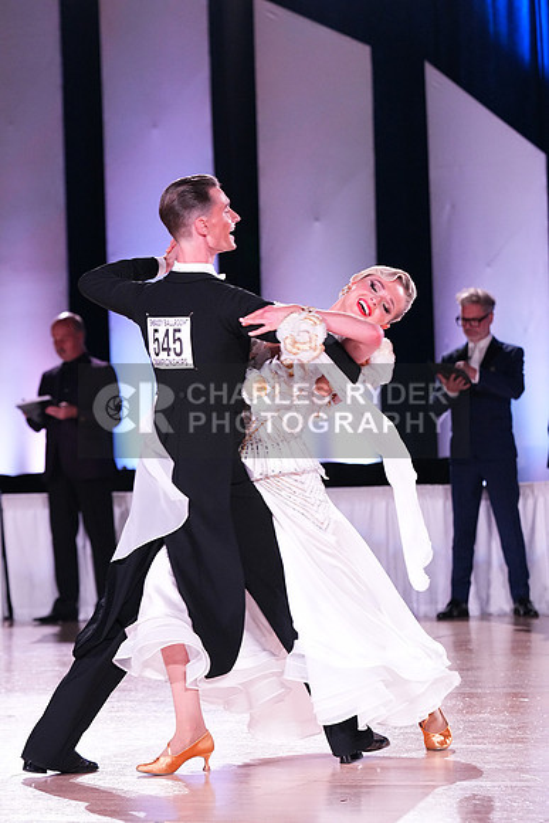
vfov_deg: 15.6
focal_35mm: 131
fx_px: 2995
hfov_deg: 10.5
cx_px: 274
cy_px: 412
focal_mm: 131
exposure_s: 1/320
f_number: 5
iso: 5000
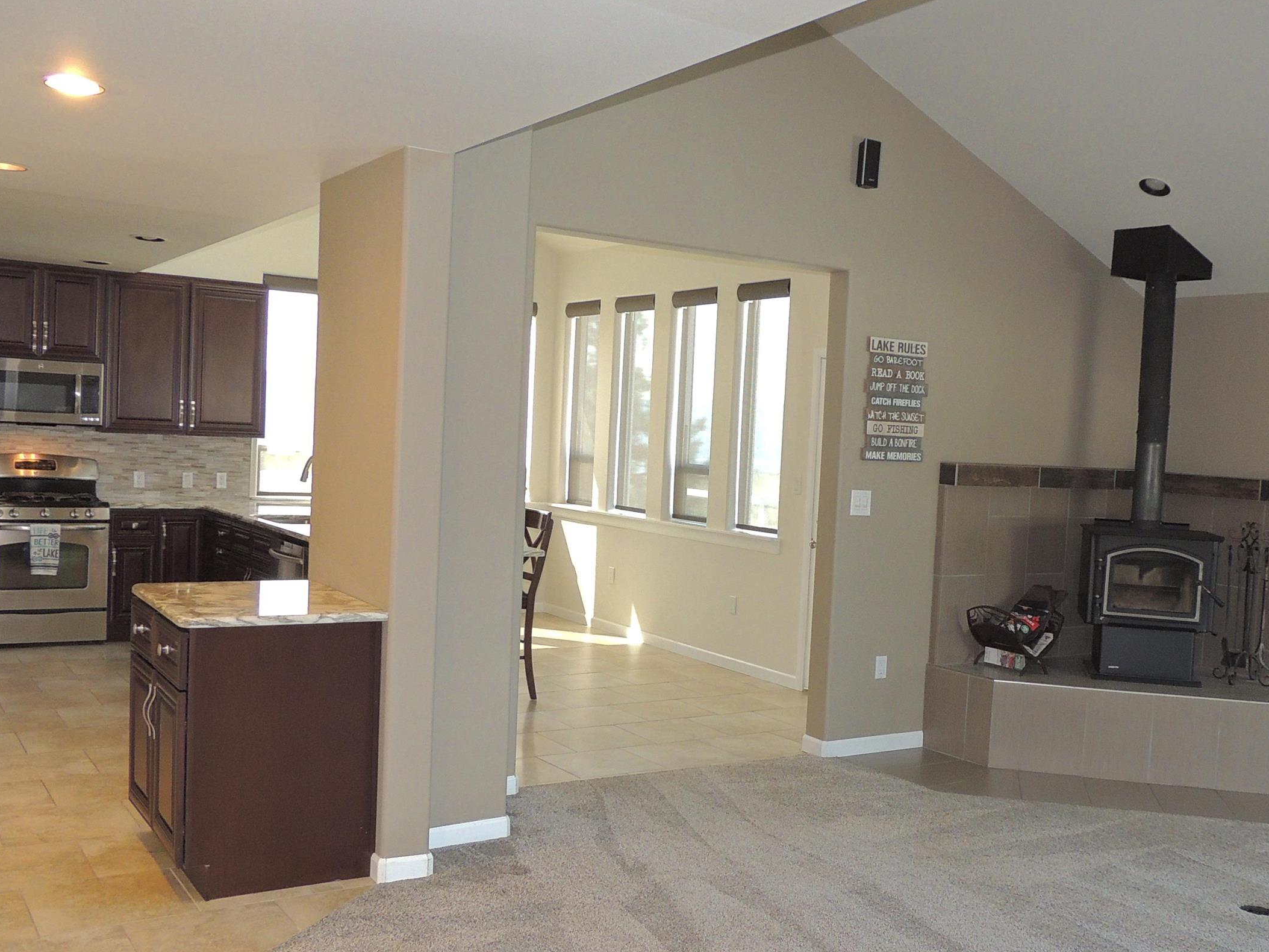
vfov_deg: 40.7
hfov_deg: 52.4
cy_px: 509
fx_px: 1283
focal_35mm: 35
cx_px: 726
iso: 280
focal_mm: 4.3
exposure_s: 1/40
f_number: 3
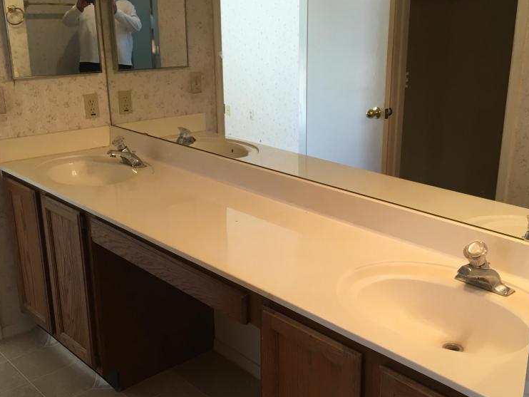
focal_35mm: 40
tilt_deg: -16.8
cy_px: 204
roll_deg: -0.4
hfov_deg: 46.6
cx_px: 309
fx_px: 611
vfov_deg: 36.0
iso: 50
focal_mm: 4.15
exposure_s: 1/30
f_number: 2.2
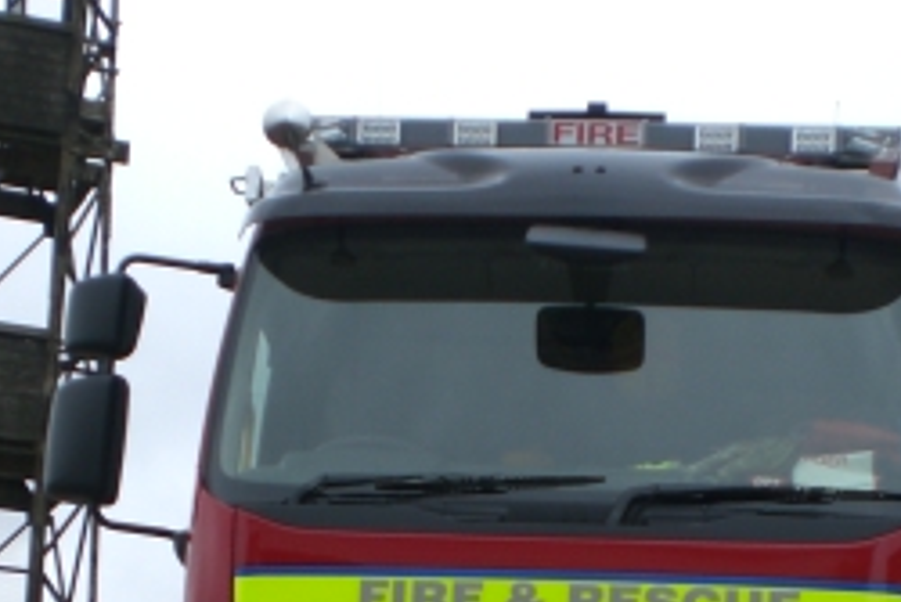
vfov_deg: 13.2
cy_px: 699
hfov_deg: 20.2
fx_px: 2529
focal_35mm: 101
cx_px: 483
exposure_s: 1/160
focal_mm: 6.3
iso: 50
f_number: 3.1
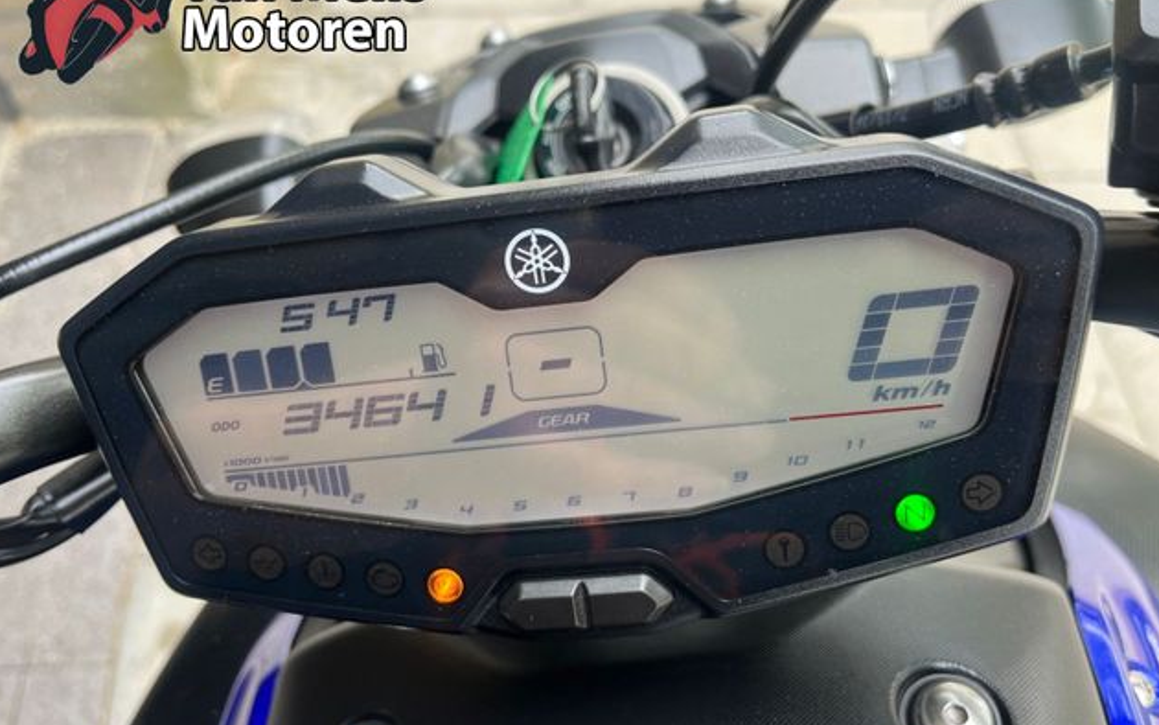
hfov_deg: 66.5
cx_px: 583
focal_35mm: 28
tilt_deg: -58.2
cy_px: 333
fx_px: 885
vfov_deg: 44.5
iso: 50
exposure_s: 1/111
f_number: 1.6
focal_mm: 5.1
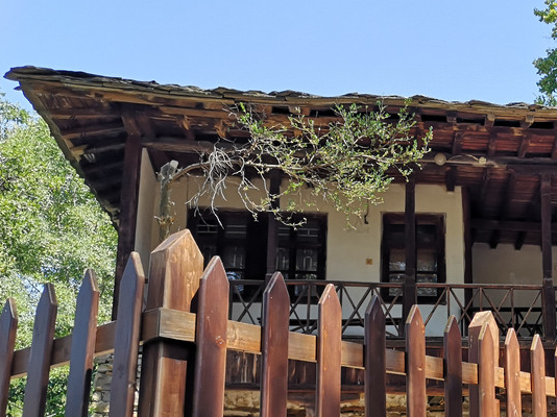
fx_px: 869
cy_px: 339
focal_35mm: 54
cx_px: 529
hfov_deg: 33.2
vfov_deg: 26.5
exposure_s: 1/728
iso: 50
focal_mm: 3.95
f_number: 1.8
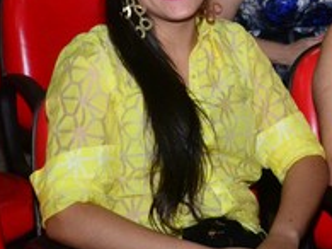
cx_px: 284
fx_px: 1275
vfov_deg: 11.1
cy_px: 41
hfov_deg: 14.7
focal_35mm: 133
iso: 3200
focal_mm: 40
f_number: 6.3
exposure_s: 1/80
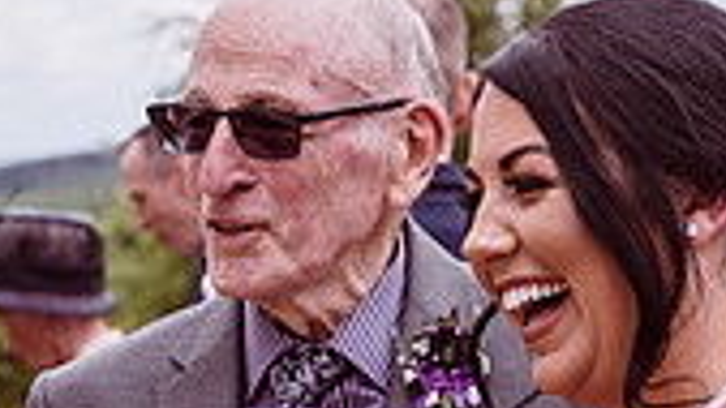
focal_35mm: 173
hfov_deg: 12.4
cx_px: 395
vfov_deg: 7.0
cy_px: 436
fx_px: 3330
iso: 250
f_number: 4.5
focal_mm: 48
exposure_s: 1/1600
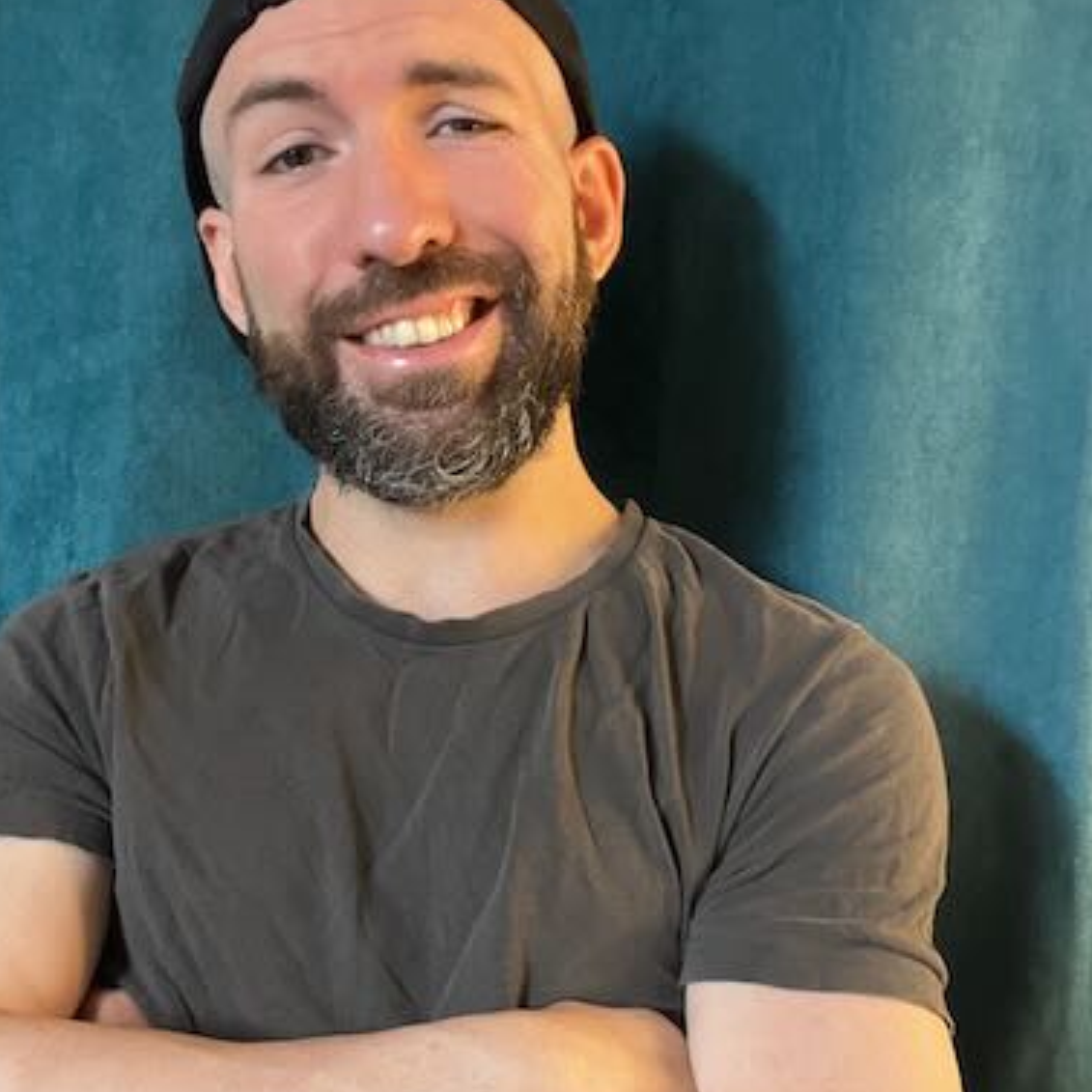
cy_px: 660
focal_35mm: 45
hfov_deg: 37.3
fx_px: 1606
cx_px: 403
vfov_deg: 37.4
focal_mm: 2.71
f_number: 2.2
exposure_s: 1/33
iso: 400
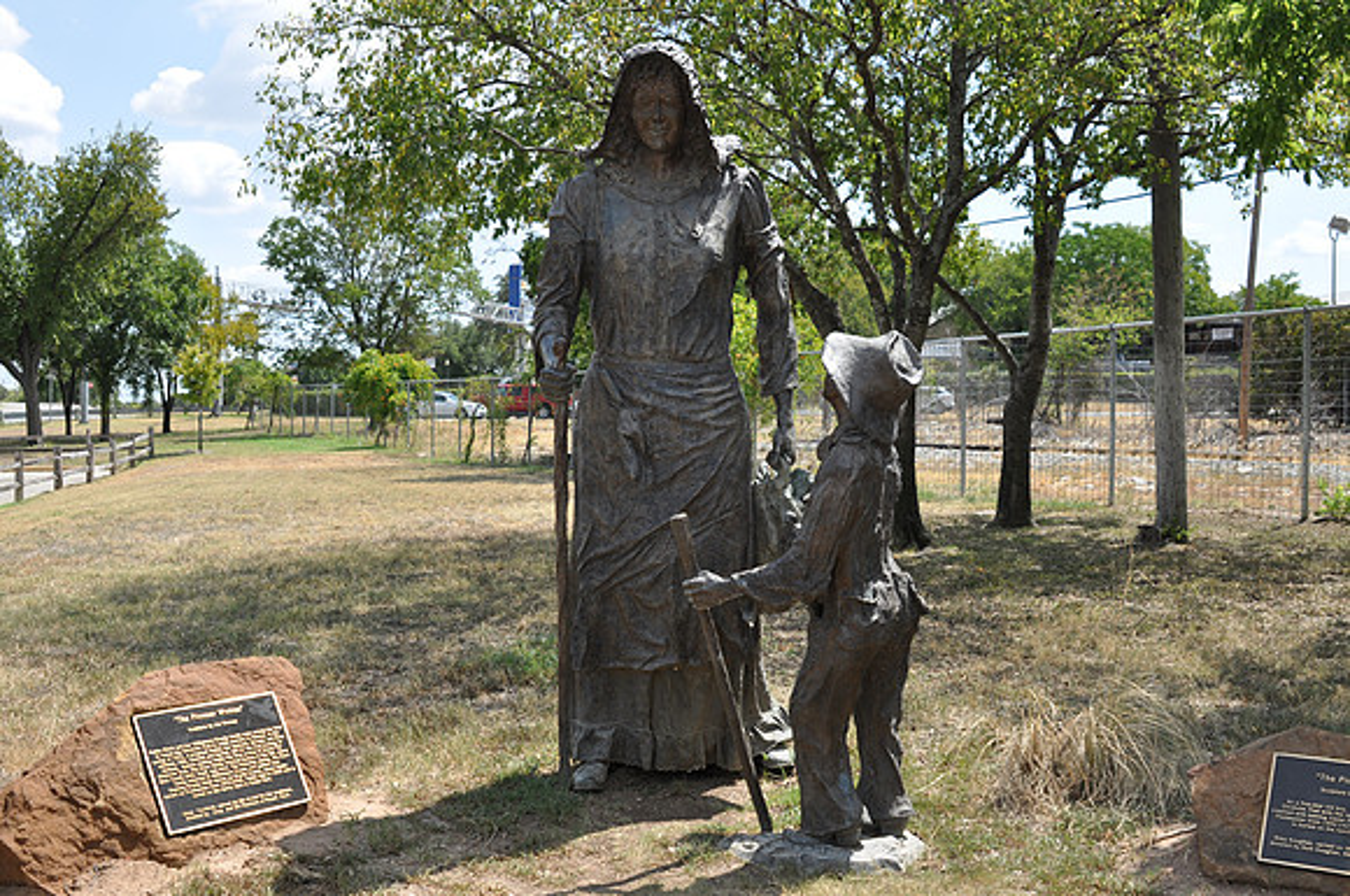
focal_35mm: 36
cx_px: 675
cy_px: 448
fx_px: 1348
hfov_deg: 53.2
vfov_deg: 36.8
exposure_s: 1/200
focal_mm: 24
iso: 200
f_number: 5.6
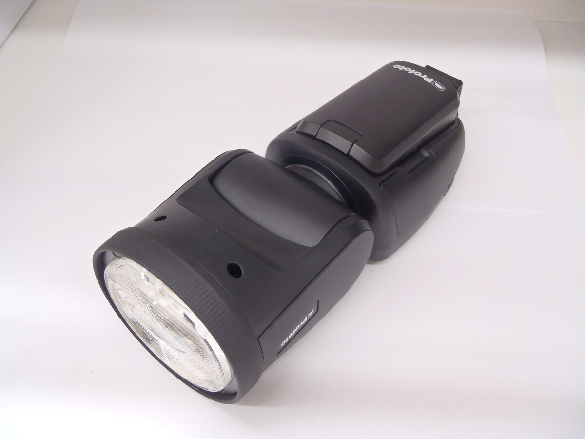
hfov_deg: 46.8
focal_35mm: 40
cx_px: 292
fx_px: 676
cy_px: 220
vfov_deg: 36.0
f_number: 4.7
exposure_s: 1/20
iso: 200
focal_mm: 7.28
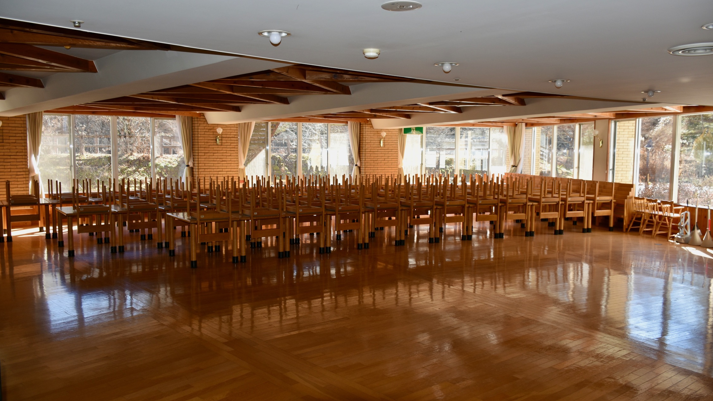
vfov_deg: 40.2
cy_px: 198
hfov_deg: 66.1
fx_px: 548
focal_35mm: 29
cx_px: 365
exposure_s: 1/160
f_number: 3.5
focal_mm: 18
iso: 200
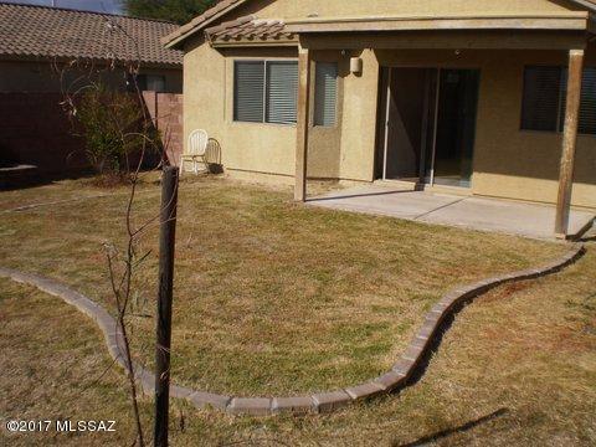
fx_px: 620
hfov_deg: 51.4
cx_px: 298
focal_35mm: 36
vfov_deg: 39.7
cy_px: 224
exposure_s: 1/1000
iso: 64
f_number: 4.6
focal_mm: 6.3
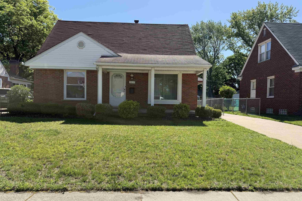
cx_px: 151
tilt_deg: -1.4
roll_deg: -0.8
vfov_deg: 51.3
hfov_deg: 71.5
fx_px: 210
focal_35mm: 25
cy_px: 107
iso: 80
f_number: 1.78
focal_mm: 6.76
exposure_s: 1/2907
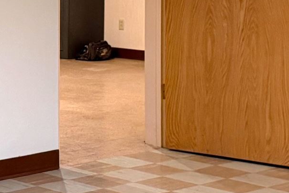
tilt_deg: -2.3
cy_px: -21
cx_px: -85
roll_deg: +0.1
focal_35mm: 127
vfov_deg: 10.7
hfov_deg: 15.4
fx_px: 1020
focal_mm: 6.76
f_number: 1.78
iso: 400
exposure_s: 1/60
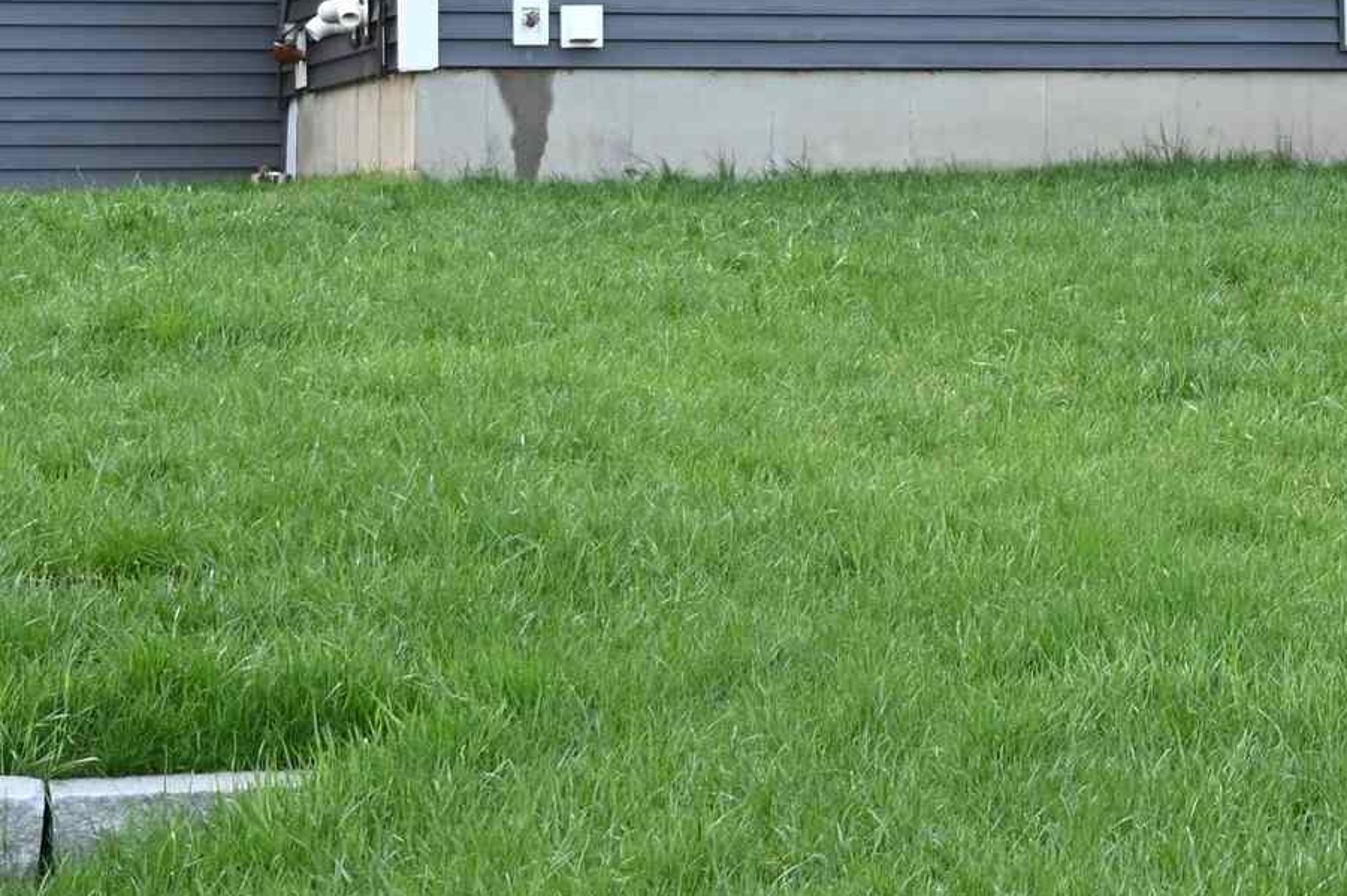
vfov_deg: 10.1
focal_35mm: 133
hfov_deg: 15.1
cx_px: 1435
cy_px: -300
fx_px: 4972
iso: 280
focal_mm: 39
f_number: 4
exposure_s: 1/250
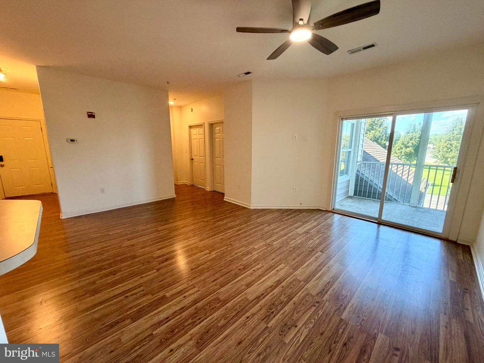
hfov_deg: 102.1
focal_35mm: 14
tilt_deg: -11.2
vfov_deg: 85.7
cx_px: 242
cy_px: 182
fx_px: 196
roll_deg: -0.2
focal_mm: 2.22
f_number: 2.2
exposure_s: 1/120
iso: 250
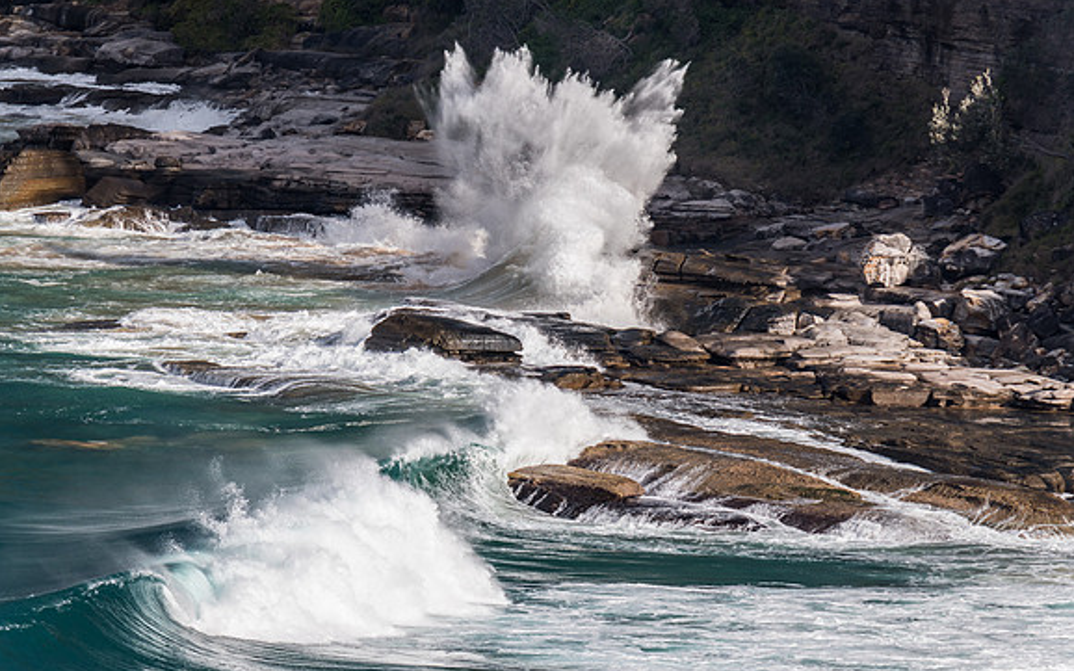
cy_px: 352
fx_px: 17968
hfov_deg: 3.4
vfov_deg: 2.1
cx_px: 537
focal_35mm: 614
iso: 100
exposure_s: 1/640
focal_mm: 600
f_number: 8
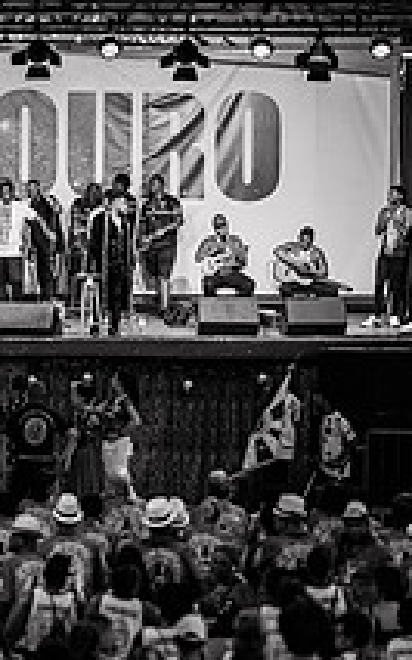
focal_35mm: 183
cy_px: 428
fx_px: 3290
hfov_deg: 7.1
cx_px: -40
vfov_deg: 11.4
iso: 1000
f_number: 1.2
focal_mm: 85
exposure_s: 1/2000
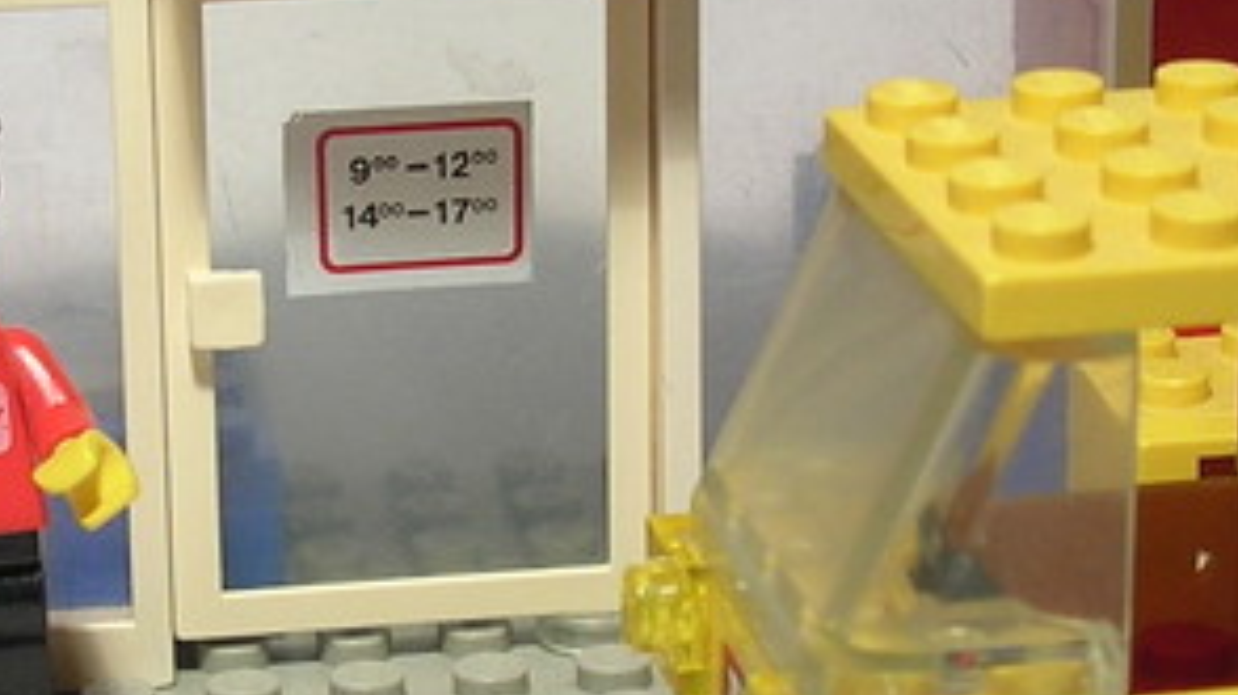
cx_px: 522
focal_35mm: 140
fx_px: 4593
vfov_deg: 8.6
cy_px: 377
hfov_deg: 15.3
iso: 50
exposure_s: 1/20.6
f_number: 3.1
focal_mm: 7
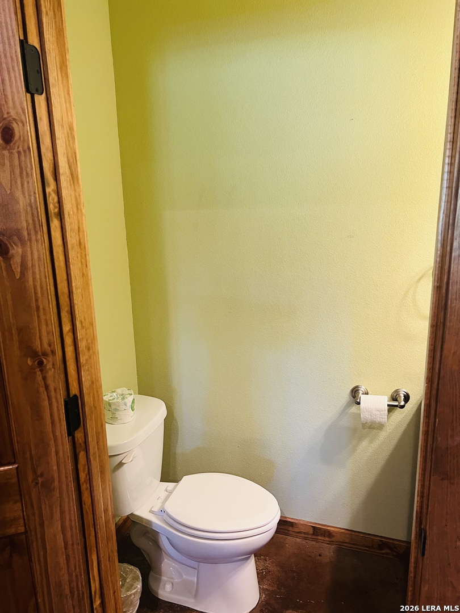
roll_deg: +1.6
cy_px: 306
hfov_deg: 53.1
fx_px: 461
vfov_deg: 67.3
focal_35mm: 26
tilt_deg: -15.2
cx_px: 230
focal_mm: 5.7
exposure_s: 1/60
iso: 250
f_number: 1.5
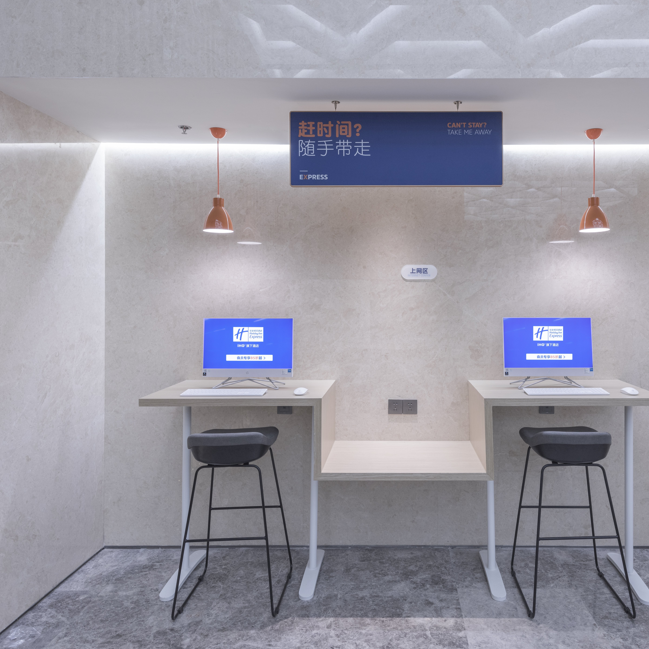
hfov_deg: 60.6
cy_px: 319
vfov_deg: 60.9
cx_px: 376
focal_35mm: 26
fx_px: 552
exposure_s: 1/15
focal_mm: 20
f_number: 8
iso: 200
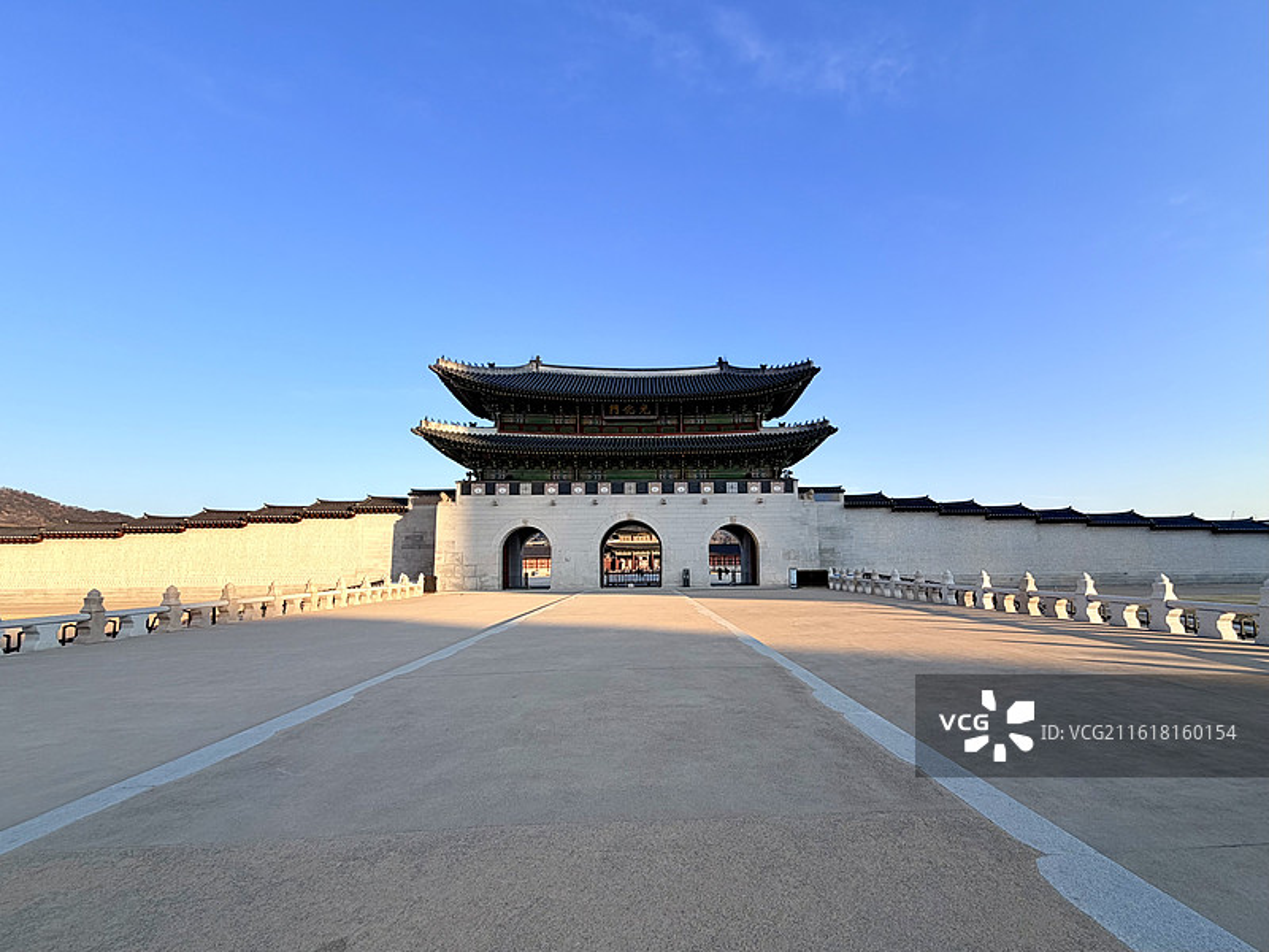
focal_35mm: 14
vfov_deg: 85.7
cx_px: 634
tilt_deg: +5.9
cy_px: 476
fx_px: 513
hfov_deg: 102.1
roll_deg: +0.3
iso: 40
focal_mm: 2.22
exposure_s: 1/770
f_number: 2.2
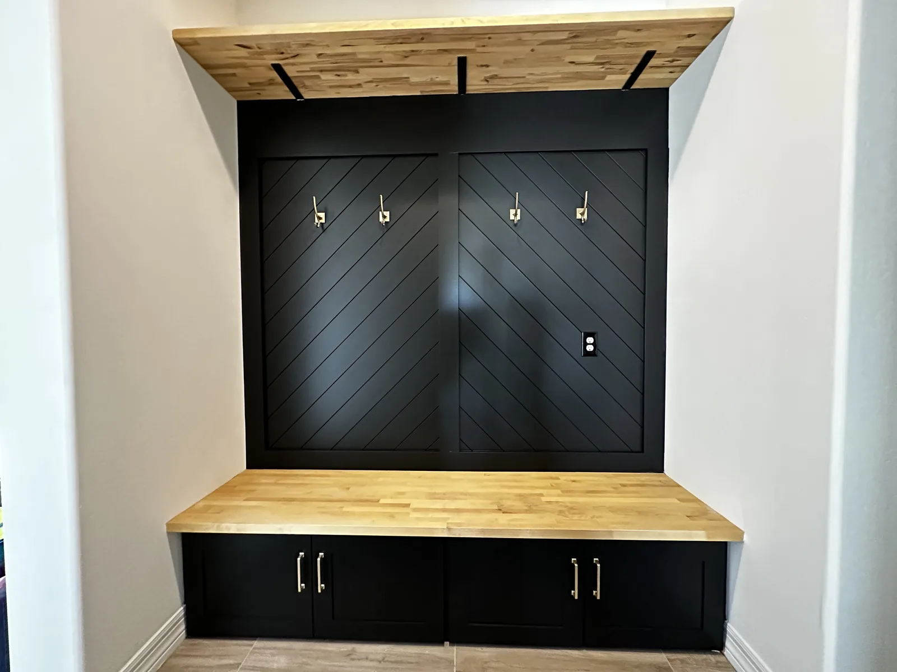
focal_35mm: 14
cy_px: 336
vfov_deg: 85.7
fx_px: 363
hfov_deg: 102.1
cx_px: 448
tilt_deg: -2.3
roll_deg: +0.0
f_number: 2.2
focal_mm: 2.22
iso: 1250
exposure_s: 1/40
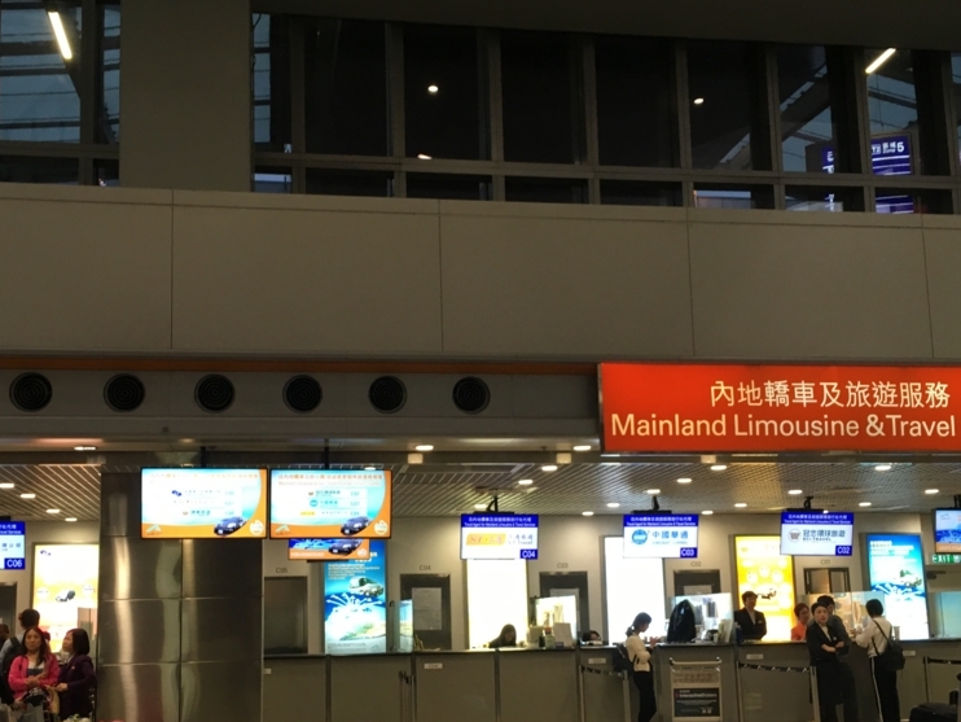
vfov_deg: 35.7
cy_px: 458
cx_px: 442
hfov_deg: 46.7
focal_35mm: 40
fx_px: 1111
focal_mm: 4.15
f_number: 2.2
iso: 50
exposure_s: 1/33
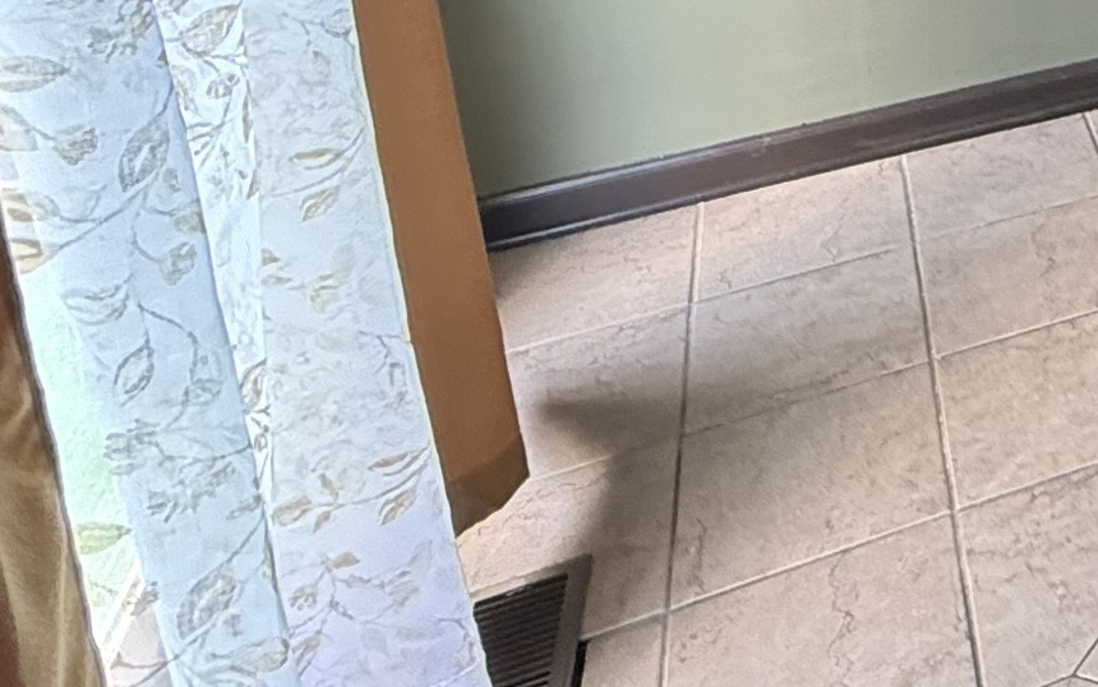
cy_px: -437
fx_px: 1586
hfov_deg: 27.9
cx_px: 1583
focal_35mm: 53
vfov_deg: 19.9
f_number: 2.2
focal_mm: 2.22
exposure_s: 1/70
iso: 320
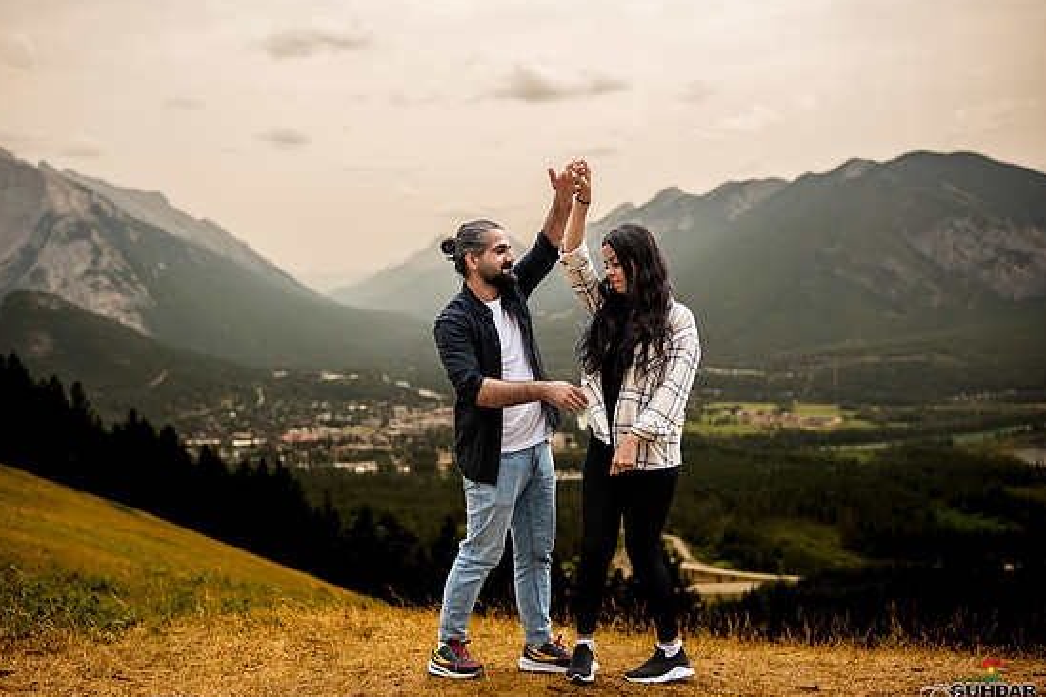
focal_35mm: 37
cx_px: 499
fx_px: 1075
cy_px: 357
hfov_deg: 51.9
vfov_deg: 35.9
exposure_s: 1/5000
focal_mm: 35
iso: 200
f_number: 2
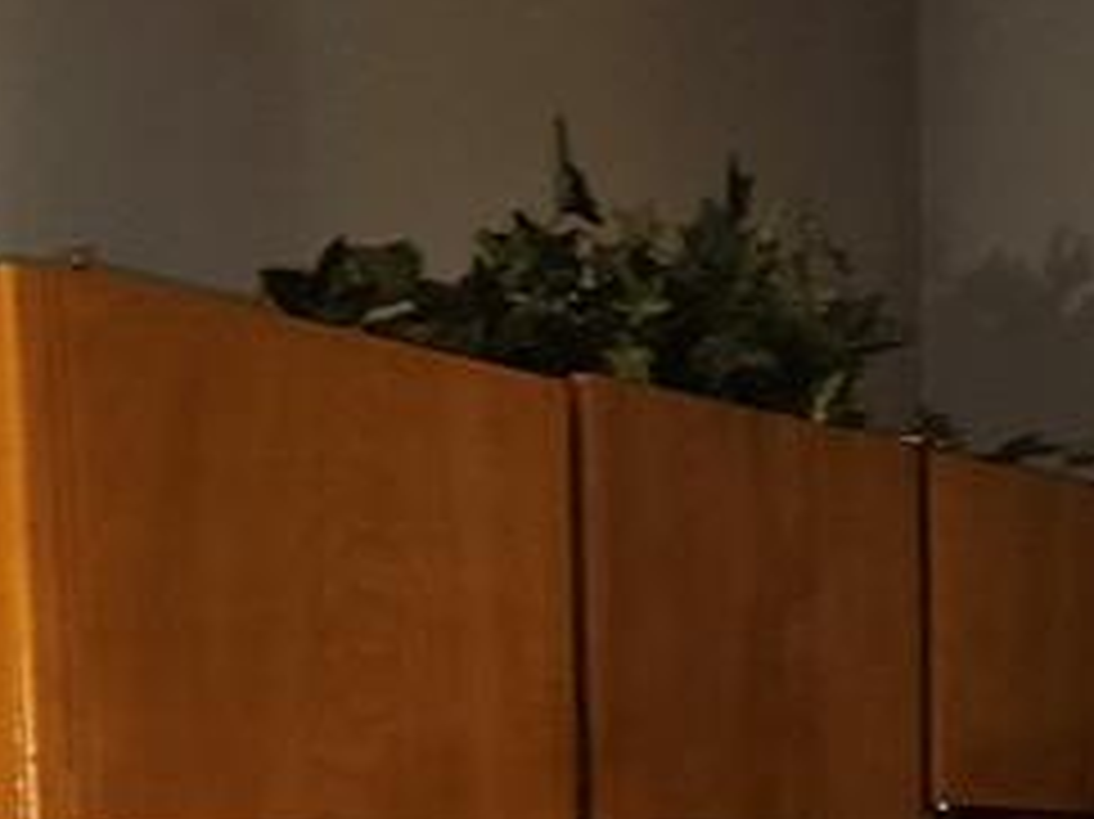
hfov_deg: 20.2
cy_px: 1494
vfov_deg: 13.6
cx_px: 540
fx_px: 3064
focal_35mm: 97
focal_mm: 5.4
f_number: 1.8
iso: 200
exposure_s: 1/9.99
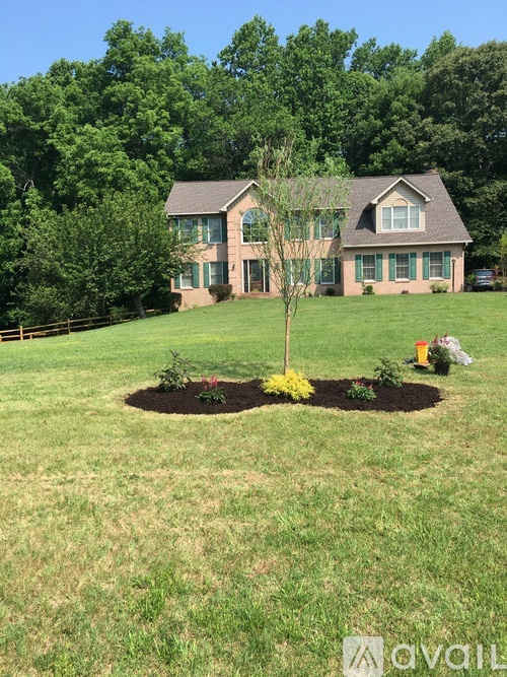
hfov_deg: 48.2
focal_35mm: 29
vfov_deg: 61.7
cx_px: 254
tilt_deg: -1.4
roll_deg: +0.9
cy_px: 338
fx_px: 567
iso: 25
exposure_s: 1/962
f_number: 2.2
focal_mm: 4.15
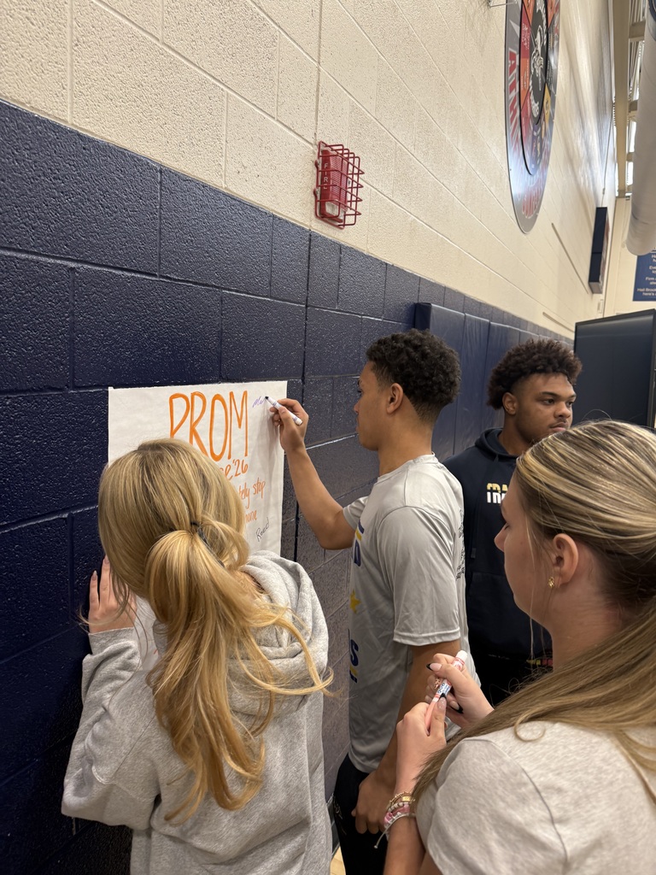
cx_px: 328
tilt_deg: -8.9
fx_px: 606
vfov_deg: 71.6
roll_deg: +0.0
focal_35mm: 24
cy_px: 438
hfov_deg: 56.8
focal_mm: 6.76
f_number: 1.78
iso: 125
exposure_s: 1/60
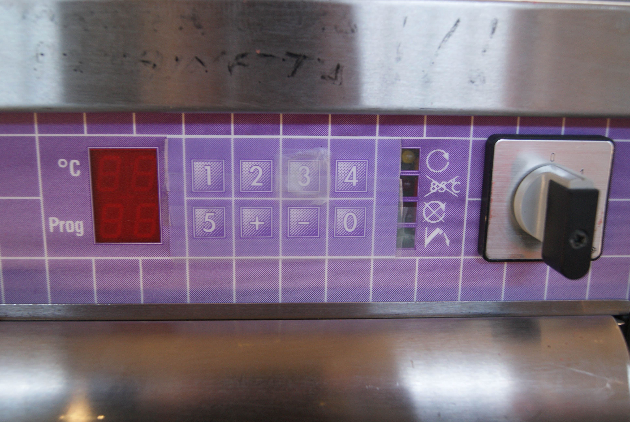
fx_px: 683
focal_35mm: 39
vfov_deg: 34.3
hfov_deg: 49.5
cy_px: 211
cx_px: 315
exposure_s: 1/13
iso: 400
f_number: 4
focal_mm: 26
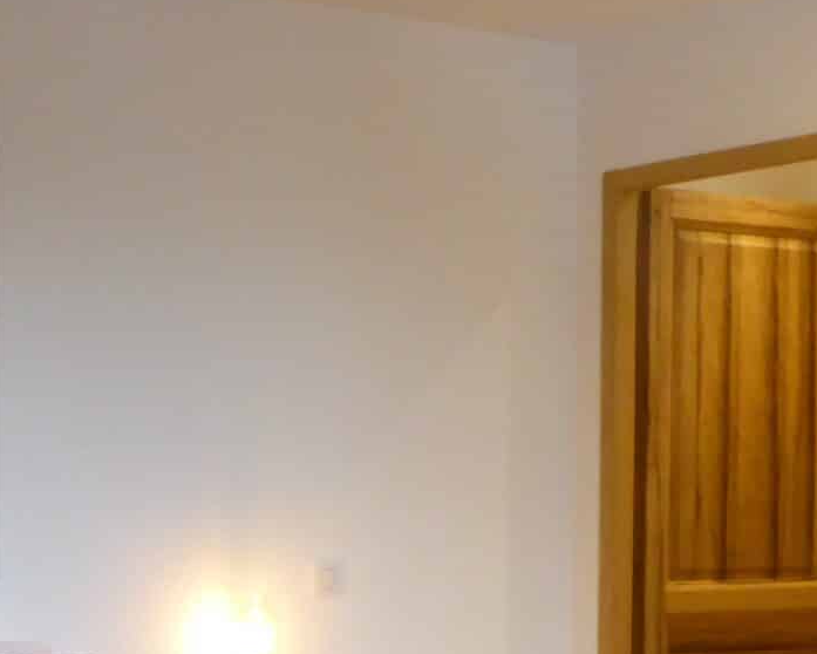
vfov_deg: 17.2
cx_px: 127
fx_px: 2080
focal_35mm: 86
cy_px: 735
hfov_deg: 21.8
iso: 400
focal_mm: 4.3
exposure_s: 1/8
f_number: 8
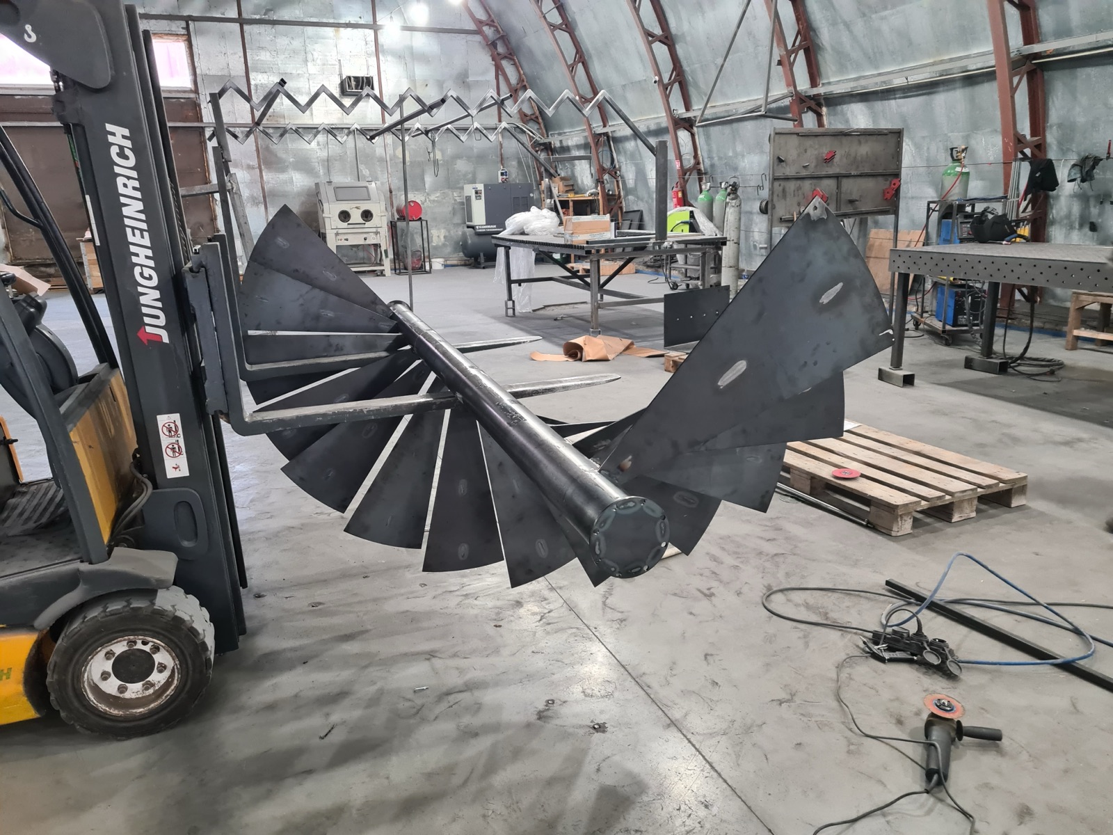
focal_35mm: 26
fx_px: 836
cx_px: 556
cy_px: 418
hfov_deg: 67.3
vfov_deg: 53.1
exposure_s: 1/50
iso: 640
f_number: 1.8
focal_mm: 5.4
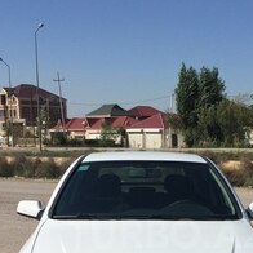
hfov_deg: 26.4
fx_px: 537
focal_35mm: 65
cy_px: 234
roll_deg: +0.3
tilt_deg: -9.1
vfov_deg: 25.6
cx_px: 167
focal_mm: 4.15
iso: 32
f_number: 2.2
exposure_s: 1/4405
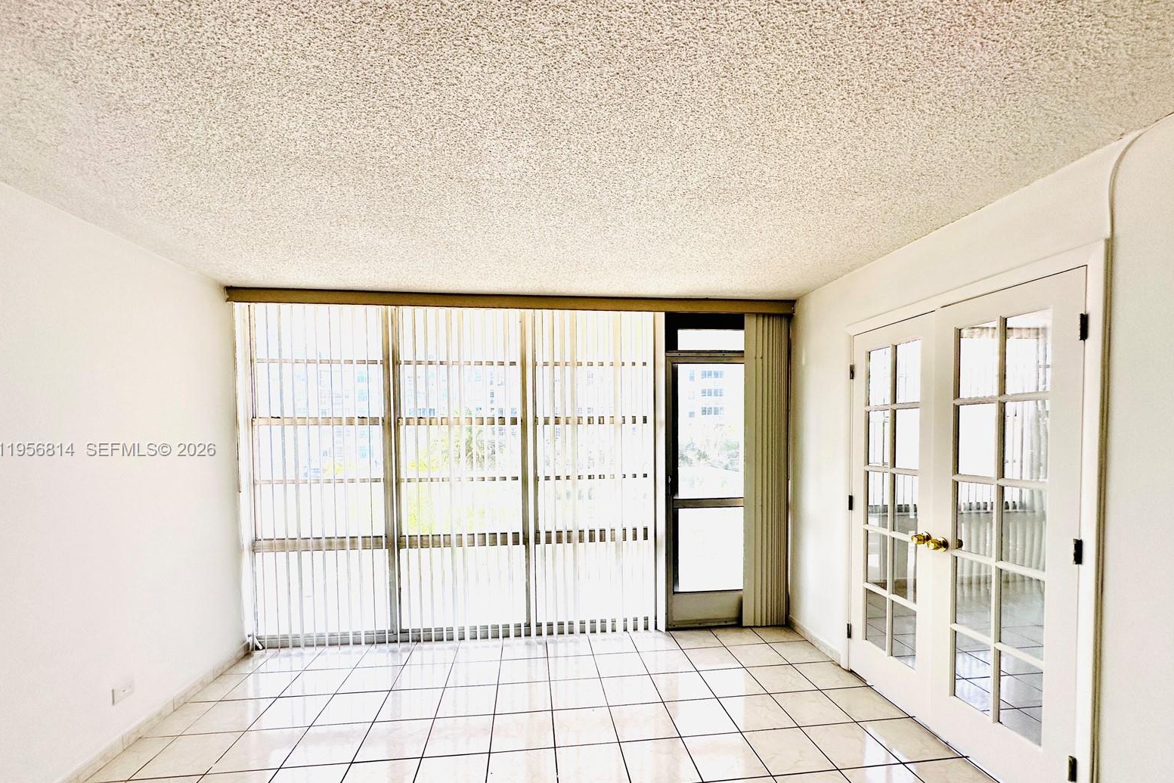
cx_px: 584
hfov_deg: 100.4
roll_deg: +0.5
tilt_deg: -2.2
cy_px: 450
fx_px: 489
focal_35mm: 15
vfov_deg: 76.8
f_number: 2.2
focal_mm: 2.22
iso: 40
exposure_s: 1/292
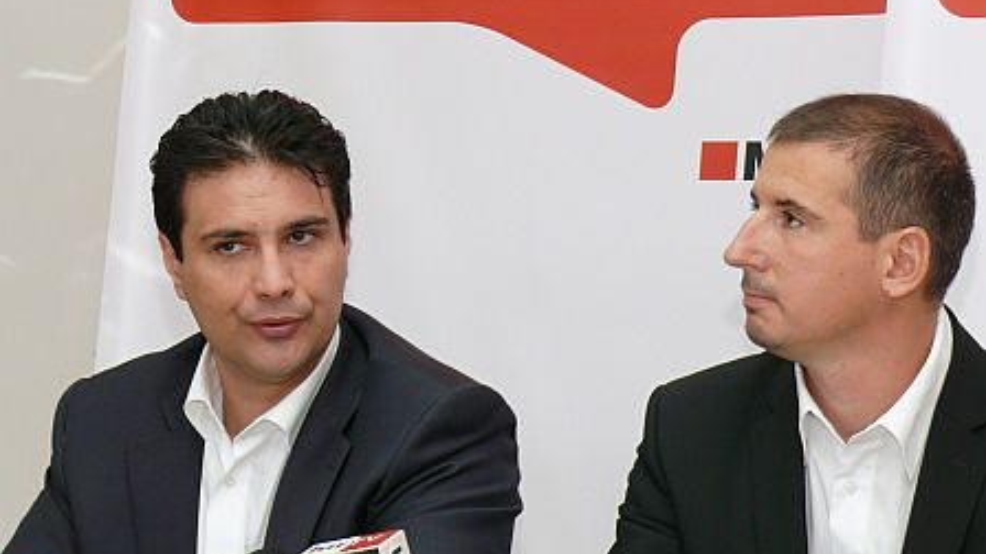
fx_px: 3007
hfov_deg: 18.6
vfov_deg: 10.5
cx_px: 493
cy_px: 345
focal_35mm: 115
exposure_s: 1/30
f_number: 4
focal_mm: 13.7
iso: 100
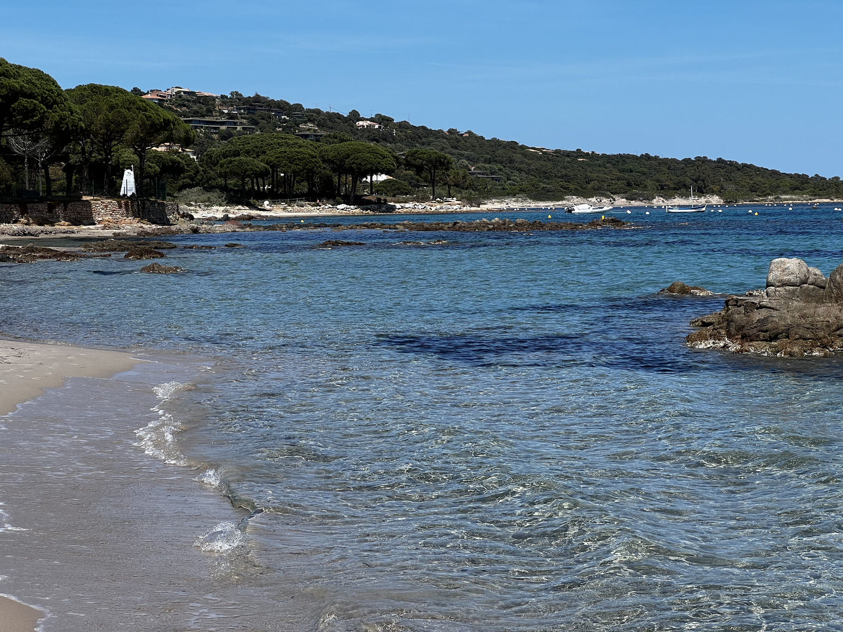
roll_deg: +1.4
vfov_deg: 19.1
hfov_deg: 25.3
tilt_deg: -2.5
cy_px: 316
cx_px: 422
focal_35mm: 77
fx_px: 1875
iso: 32
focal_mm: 9
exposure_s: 1/1043
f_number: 2.8
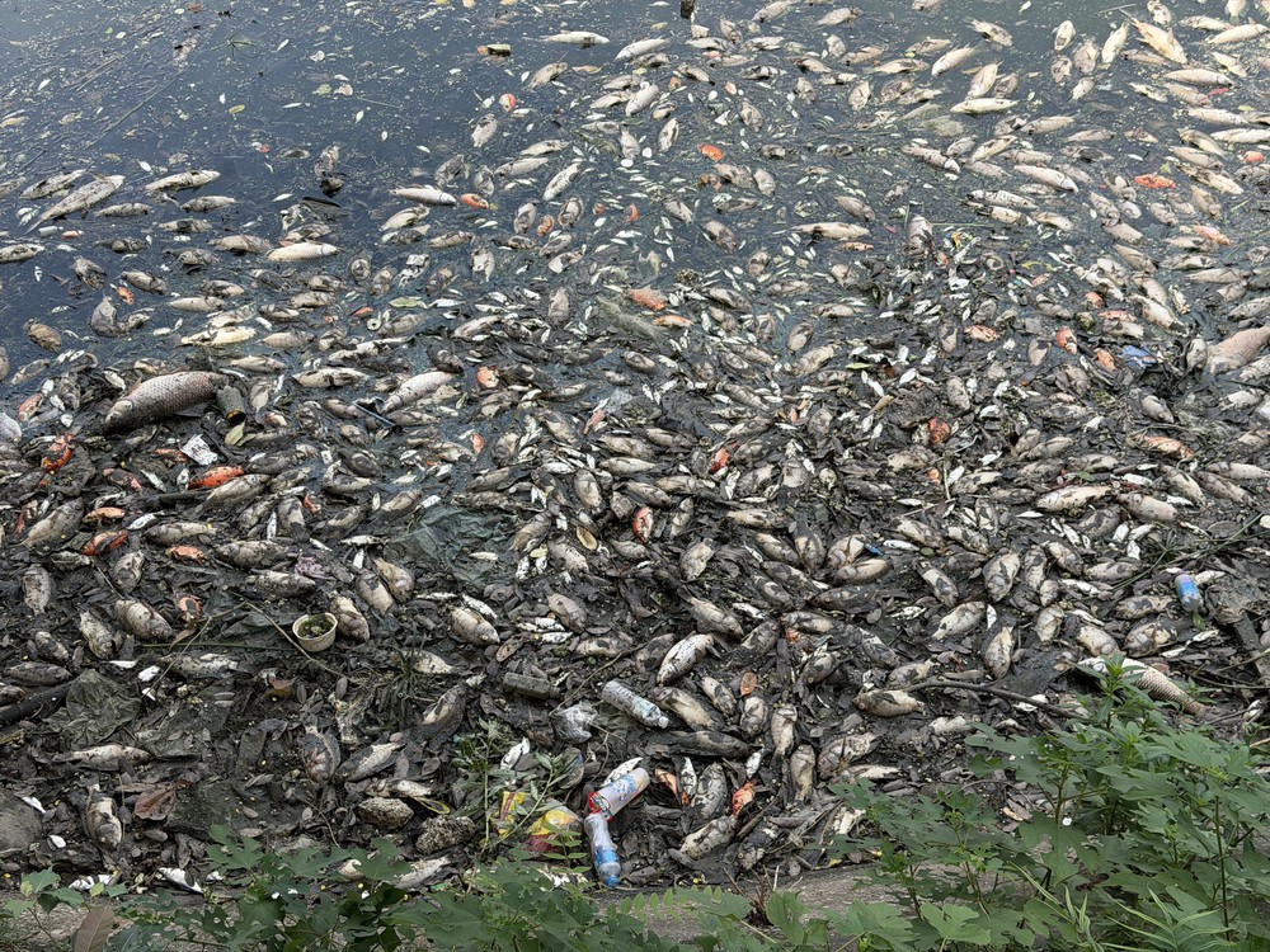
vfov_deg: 30.3
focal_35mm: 48
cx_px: 635
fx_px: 1761
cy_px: 476
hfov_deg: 39.7
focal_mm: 6.76
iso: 80
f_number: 1.78
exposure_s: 1/1608
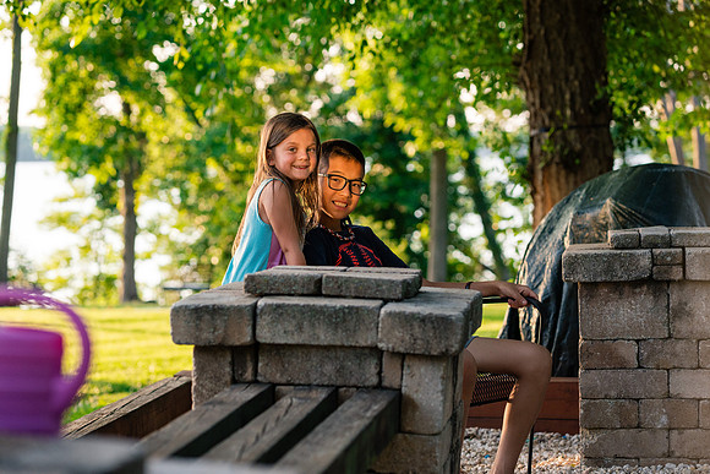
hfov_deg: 23.9
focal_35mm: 85
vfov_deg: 16.1
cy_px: 237
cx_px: 355
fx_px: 1677
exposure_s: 1/800
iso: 1000
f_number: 3.5
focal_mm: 85
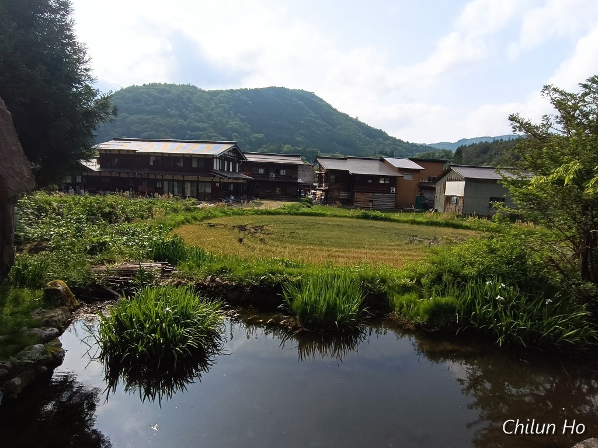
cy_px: 224
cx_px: 299
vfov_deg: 78.1
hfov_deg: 94.5
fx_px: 276
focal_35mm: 16
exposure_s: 1/1548
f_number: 2.2
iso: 53
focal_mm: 1.66
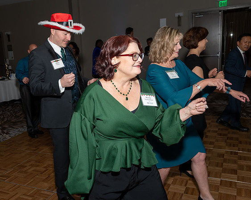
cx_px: 88
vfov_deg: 40.5
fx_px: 272
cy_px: 101
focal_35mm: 37
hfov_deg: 48.9
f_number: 6.3
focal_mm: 20
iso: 400
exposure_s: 1/250
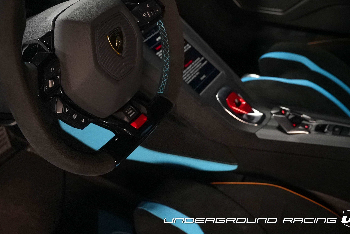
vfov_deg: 28.3
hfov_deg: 41.2
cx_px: 110
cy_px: 58
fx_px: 457
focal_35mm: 47
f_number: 5
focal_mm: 31
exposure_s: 1/60
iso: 12800
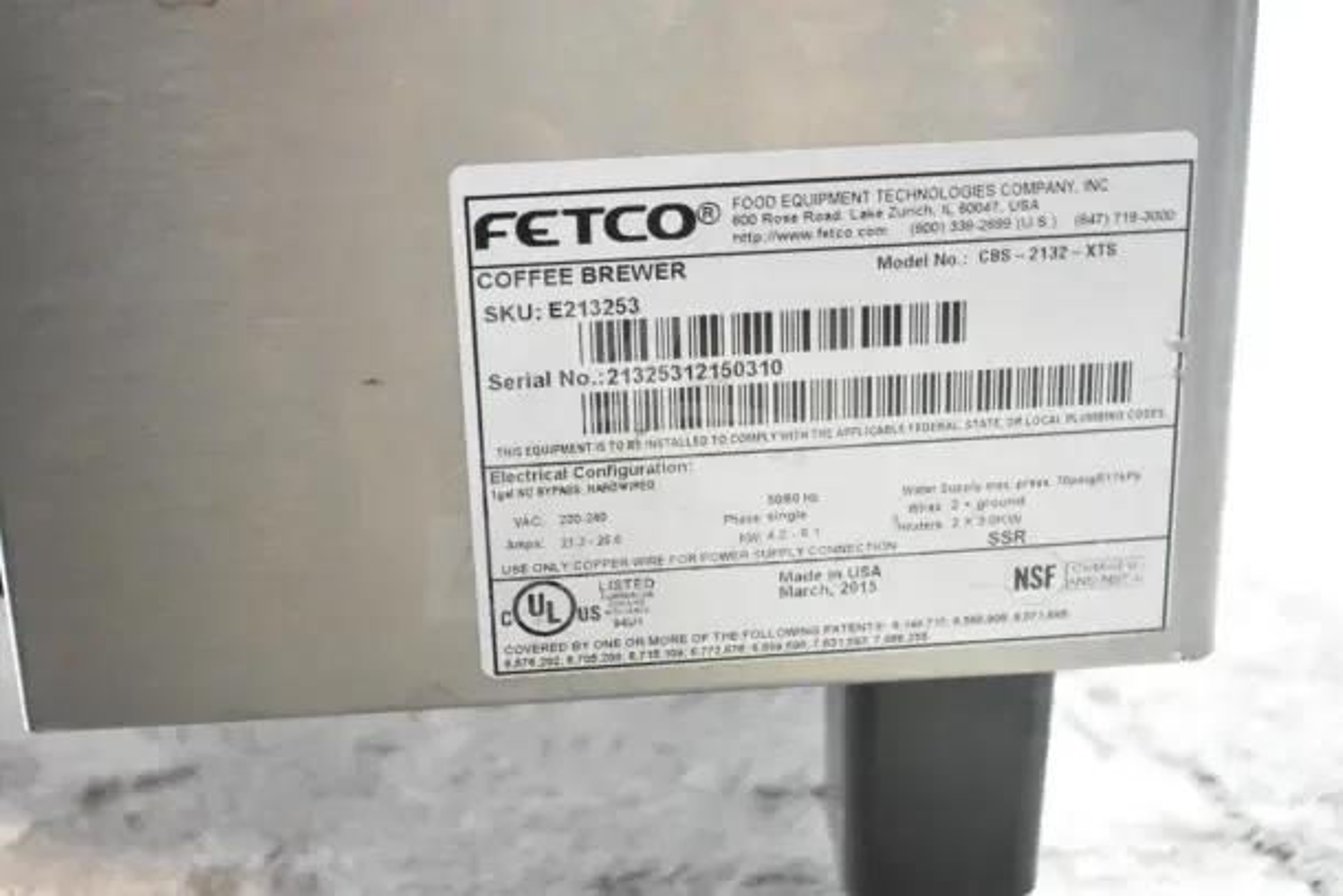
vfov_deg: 23.8
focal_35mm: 57
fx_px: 2127
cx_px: 672
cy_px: 448
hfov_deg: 35.0
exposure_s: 1/60
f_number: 4.8
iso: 10000
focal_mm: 38
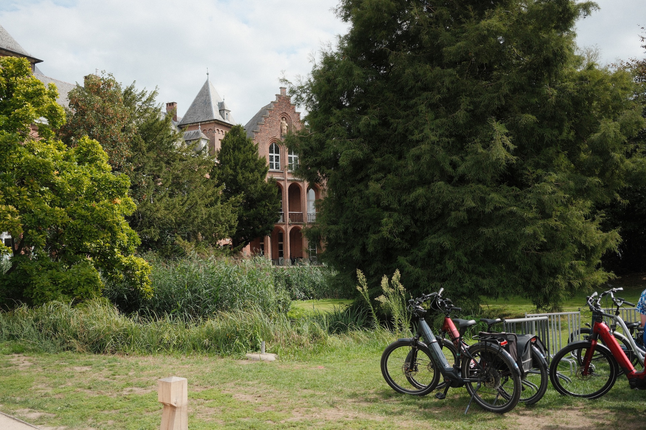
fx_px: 628
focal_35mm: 35
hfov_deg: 54.4
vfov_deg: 37.9
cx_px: 323
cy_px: 215
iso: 500
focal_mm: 23
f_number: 2.8
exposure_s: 1/3500
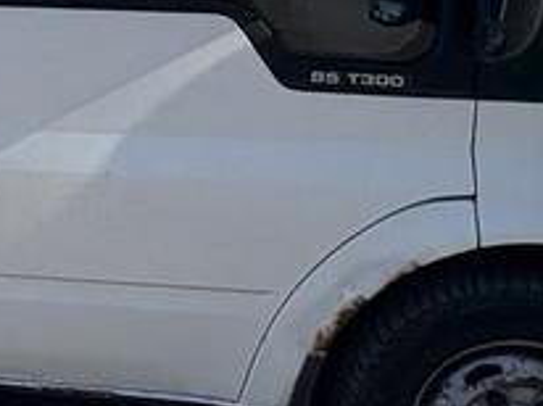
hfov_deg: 26.7
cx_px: -169
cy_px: -53
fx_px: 956
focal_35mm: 61
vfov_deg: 22.5
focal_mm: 2.22
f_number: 2.2
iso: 40
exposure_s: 1/1637
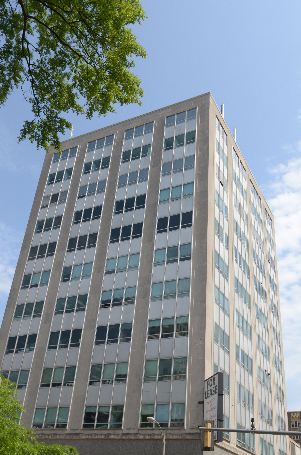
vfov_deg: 53.2
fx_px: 454
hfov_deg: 36.7
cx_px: 150
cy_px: 228
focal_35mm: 36
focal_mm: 24
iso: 400
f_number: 4
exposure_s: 1/3000
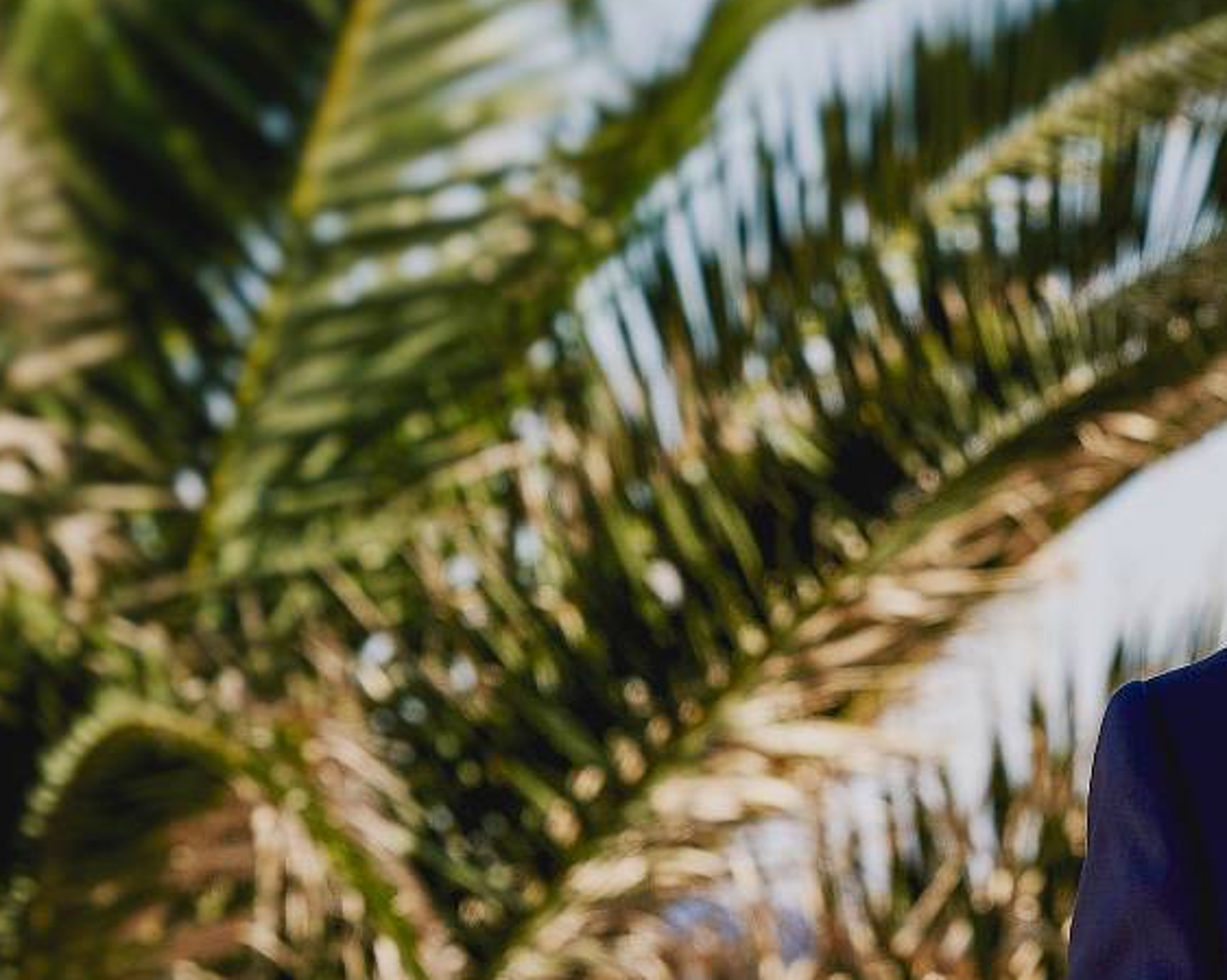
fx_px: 8094
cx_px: 1406
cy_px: 797
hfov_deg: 8.6
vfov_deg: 6.9
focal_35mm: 223
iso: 320
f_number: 6.3
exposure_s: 1/2000
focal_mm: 89
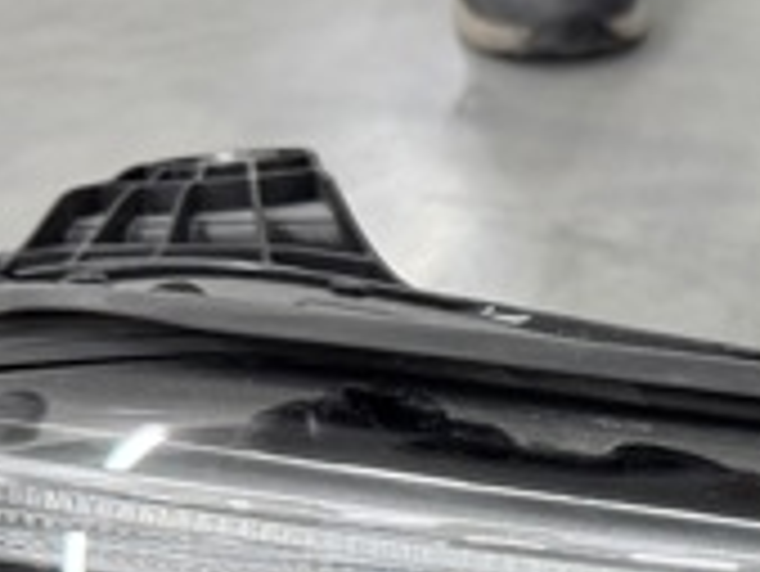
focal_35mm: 91
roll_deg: +2.4
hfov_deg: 20.2
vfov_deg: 15.3
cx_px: 899
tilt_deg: -41.1
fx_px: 1999
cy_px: 784
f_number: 1.78
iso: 200
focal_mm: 6.76
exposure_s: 1/63
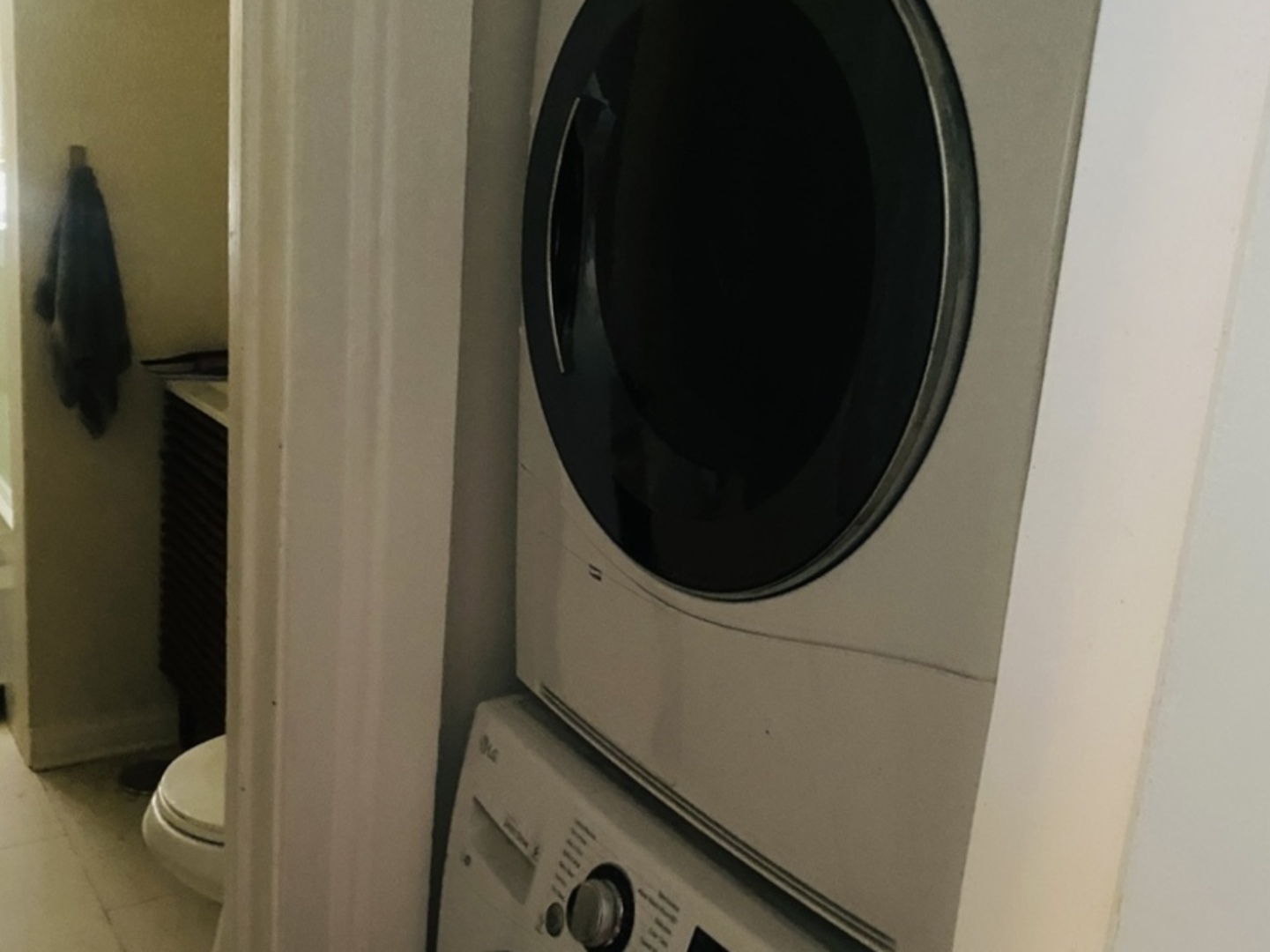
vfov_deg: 53.0
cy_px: 476
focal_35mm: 26
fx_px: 954
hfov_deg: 67.3
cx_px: 635
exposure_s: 1/24
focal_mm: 4.25
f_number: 1.8
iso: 800
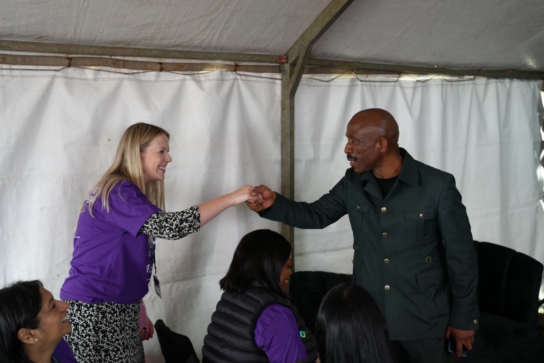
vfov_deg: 37.9
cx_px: 272
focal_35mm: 35
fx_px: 529
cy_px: 182
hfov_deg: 54.4
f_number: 4
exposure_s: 1/160
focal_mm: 35
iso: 2500
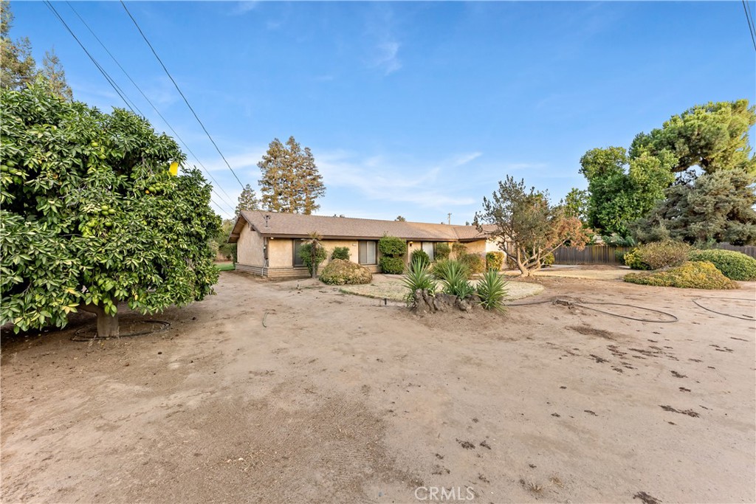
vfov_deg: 81.2
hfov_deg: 104.2
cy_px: 252
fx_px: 294
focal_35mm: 14
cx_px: 378
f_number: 5
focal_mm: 14
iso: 80
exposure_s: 1/100
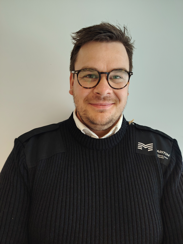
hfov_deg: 56.8
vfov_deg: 71.6
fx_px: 169
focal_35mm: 24
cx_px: 92
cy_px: 122
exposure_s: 1/25
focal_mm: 5.25
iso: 1056
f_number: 1.75
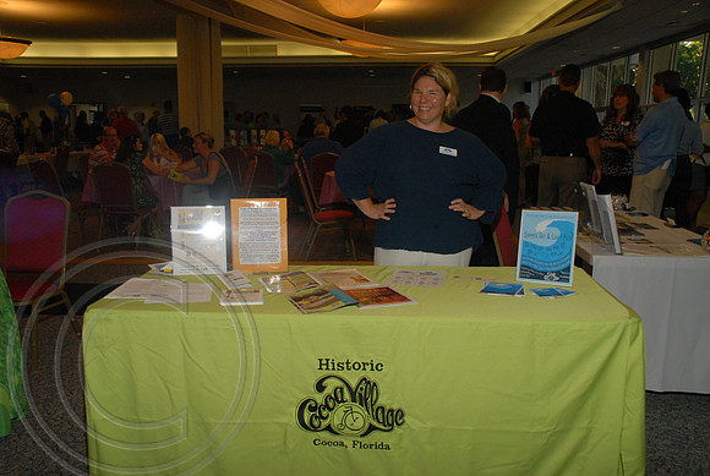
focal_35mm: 32
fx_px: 622
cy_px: 238
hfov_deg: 59.4
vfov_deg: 41.9
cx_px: 355
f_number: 5.6
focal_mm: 21
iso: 500
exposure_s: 1/125
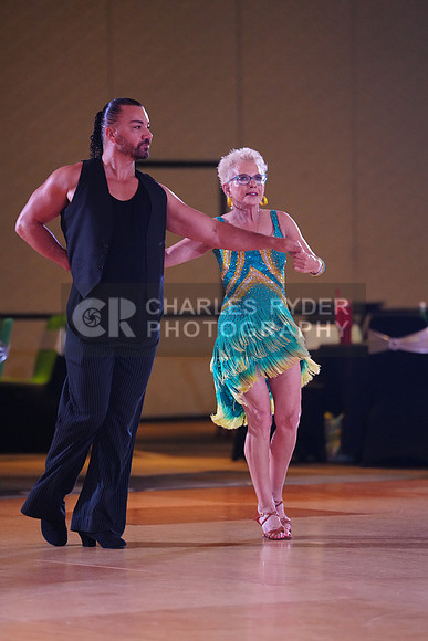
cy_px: 320
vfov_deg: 10.3
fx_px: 3564
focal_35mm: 200
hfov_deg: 6.9
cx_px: 214
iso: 5000
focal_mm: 200
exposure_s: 1/400
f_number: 2.8
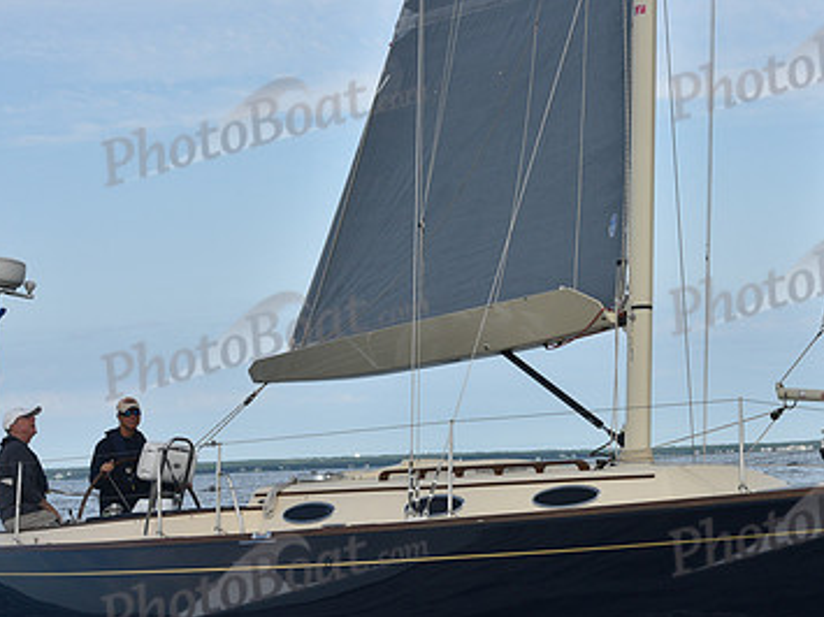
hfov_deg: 17.8
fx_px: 2618
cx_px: 550
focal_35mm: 110
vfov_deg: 13.4
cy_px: 428
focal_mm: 70
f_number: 8
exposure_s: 1/1000
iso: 320
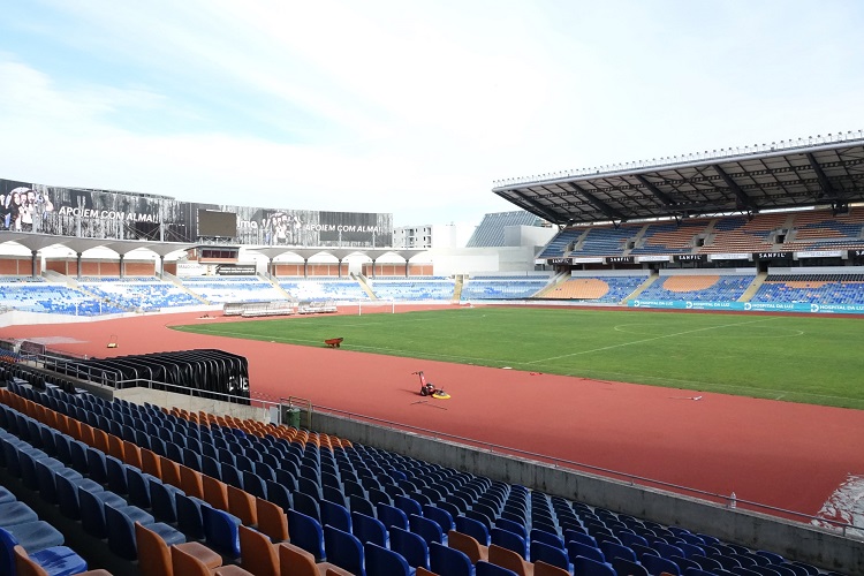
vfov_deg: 51.3
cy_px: 288
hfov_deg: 71.5
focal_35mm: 25
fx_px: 600
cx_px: 432
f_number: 8
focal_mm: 9.14
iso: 2500
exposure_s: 1/2000
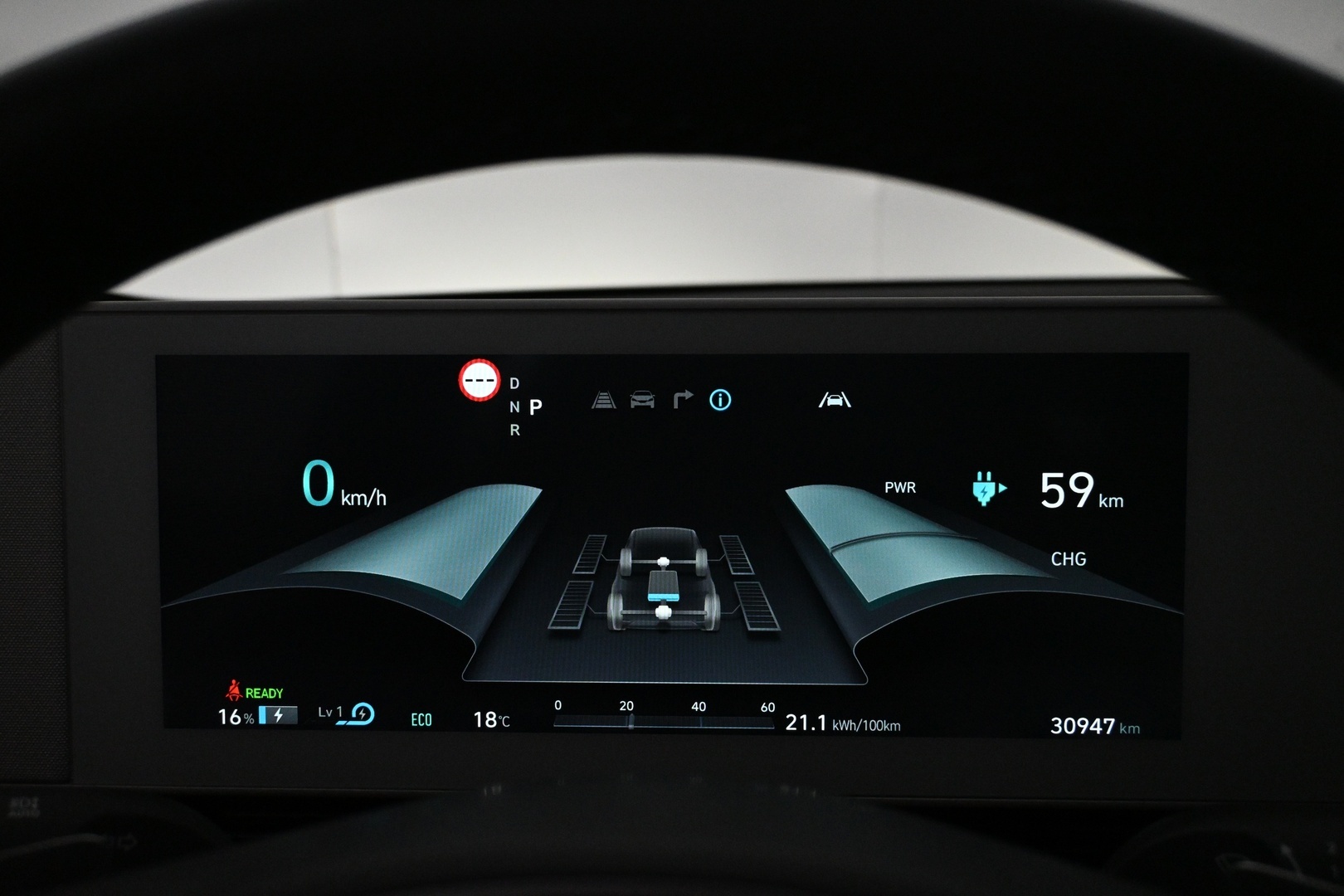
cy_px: 448
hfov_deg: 63.2
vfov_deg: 44.6
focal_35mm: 29
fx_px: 1092
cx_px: 672
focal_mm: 19.5
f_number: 4.5
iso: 4000
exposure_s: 1/500
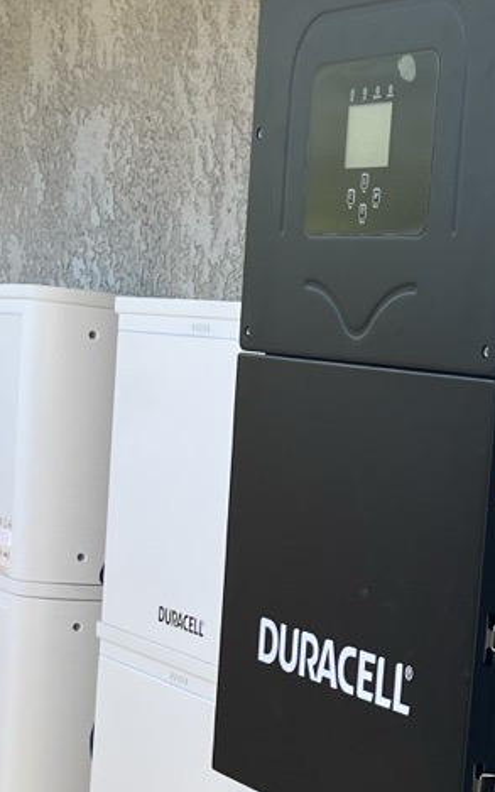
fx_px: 2030
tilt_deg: -8.8
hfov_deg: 13.5
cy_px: 728
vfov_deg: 21.5
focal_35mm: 94
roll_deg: -6.3
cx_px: 607
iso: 50
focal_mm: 5.7
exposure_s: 1/678
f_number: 1.5
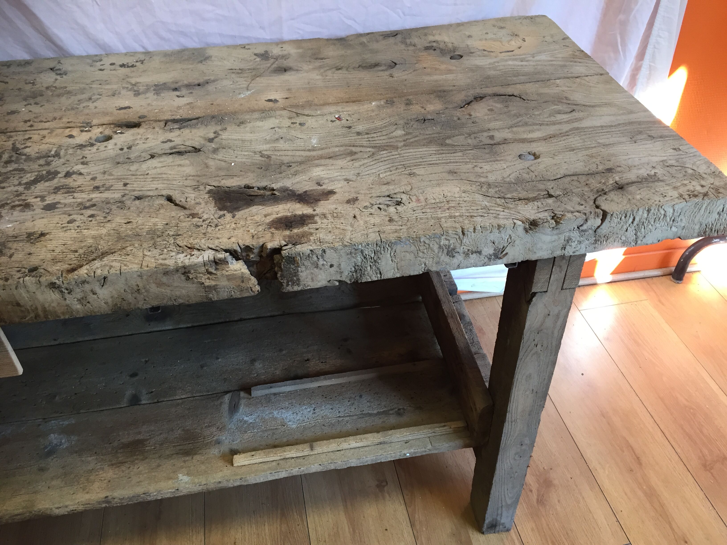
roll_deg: +1.3
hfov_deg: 61.7
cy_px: 272
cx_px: 364
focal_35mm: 29
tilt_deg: -41.0
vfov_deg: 48.2
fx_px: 609
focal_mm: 4.15
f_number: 2.2
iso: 50
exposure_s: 1/33
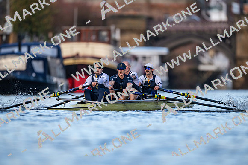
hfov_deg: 3.4
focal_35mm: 600
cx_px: 124
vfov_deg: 2.3
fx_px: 4134
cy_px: 82
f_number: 4
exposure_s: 1/2500
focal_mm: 600
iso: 1000
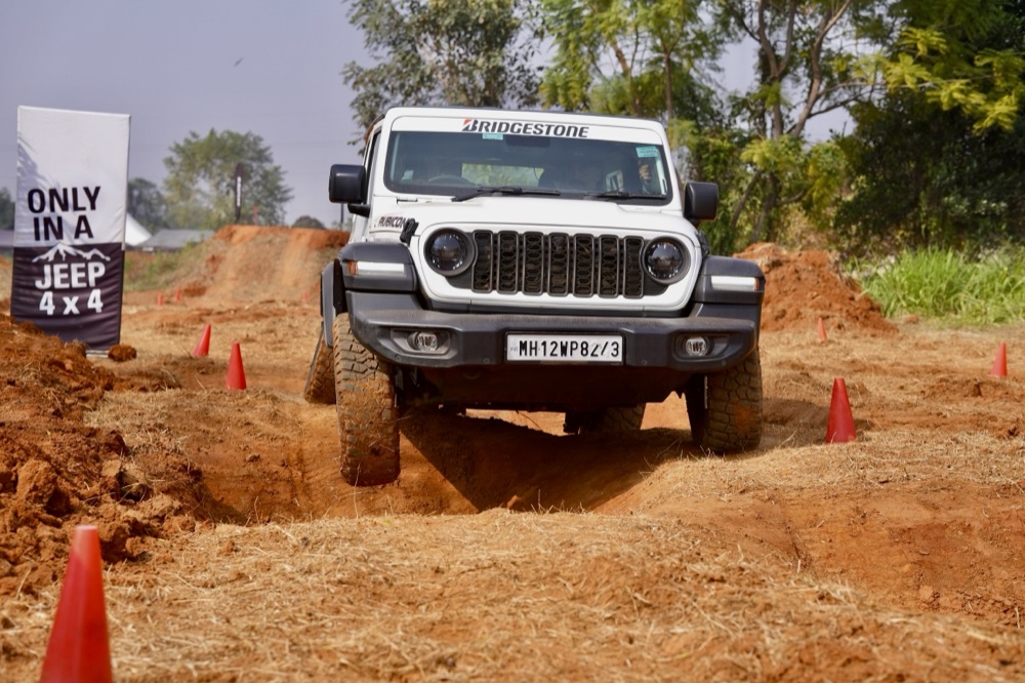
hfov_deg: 24.2
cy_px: 342
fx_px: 2391
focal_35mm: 84
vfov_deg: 16.3
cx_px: 512
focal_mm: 56
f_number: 3.5
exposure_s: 1/1600
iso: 200
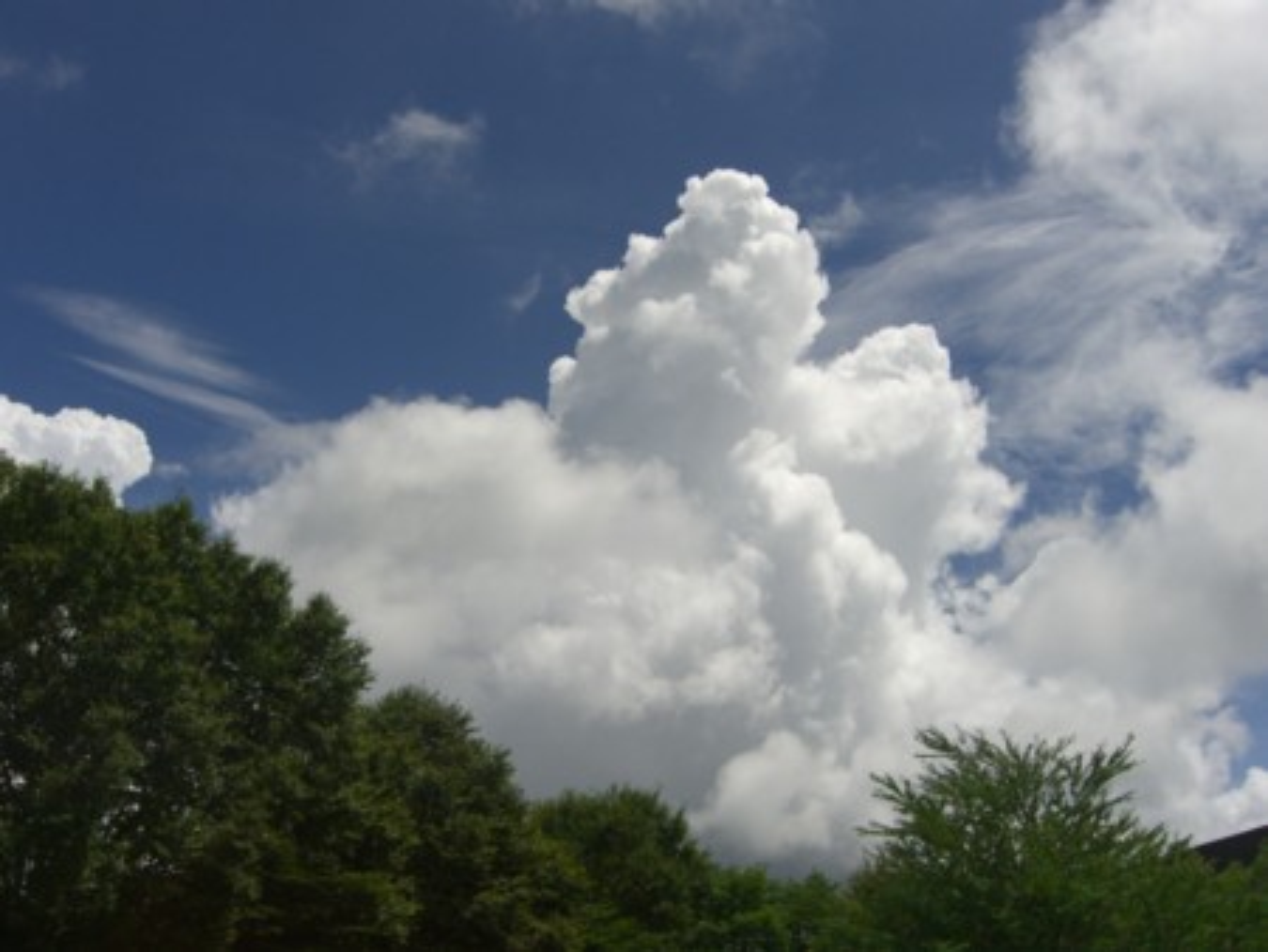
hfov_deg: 49.0
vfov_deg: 37.8
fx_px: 1393
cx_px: 634
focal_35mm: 38
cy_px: 476
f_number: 8
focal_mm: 7.9
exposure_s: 1/640
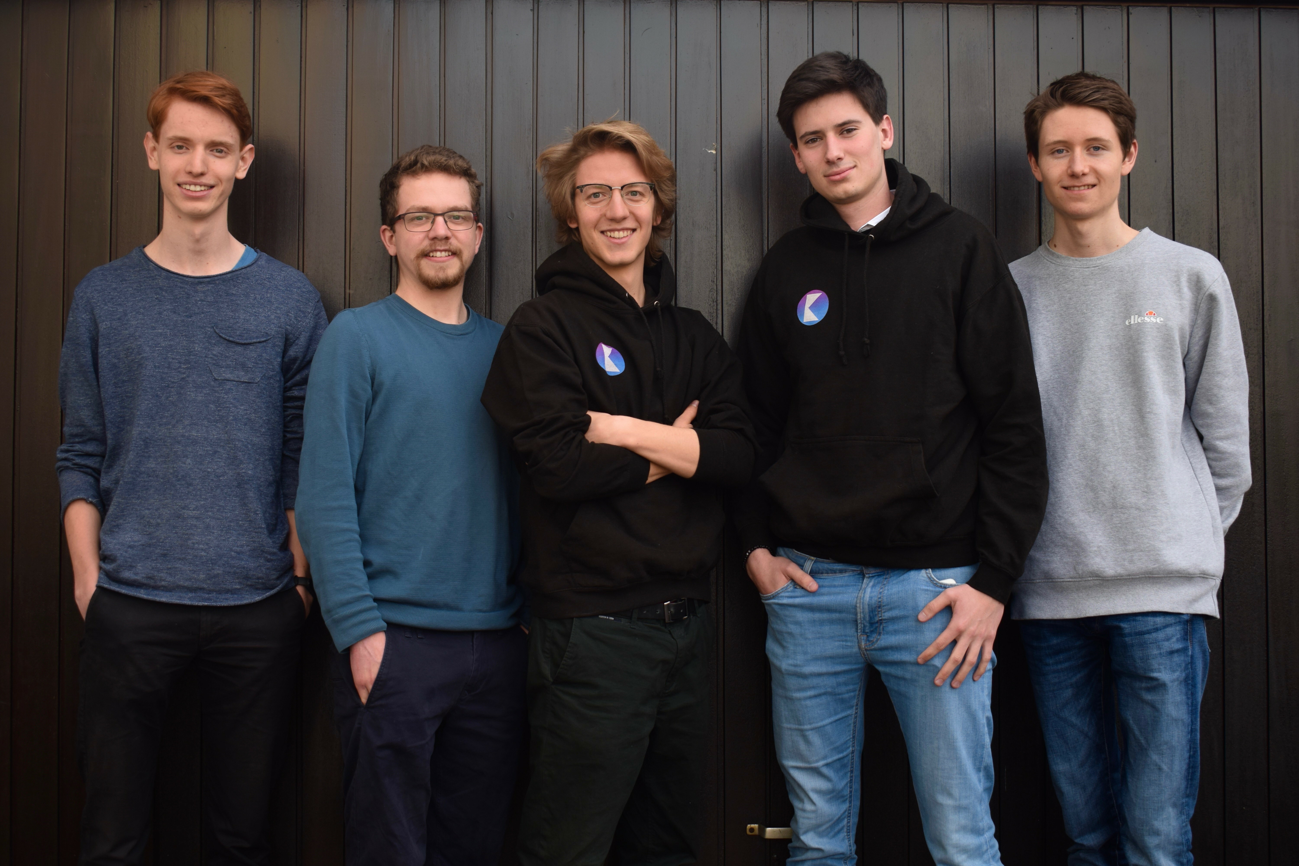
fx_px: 3608
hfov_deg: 20.4
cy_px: 433
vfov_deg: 13.7
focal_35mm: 100
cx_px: 650
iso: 640
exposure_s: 1/50
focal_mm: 100
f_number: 5
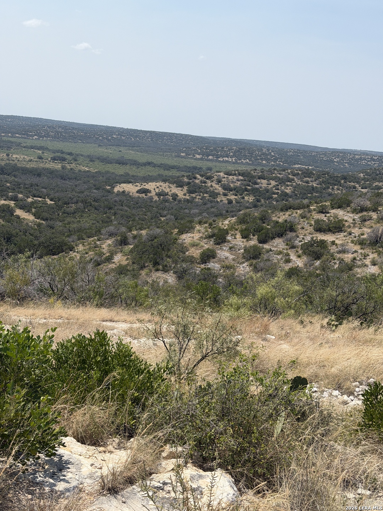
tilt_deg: -9.3
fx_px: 708
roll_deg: -5.6
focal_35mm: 48
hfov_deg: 30.3
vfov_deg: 39.7
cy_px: 256
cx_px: 192
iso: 64
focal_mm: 6.76
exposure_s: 1/6536
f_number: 1.78
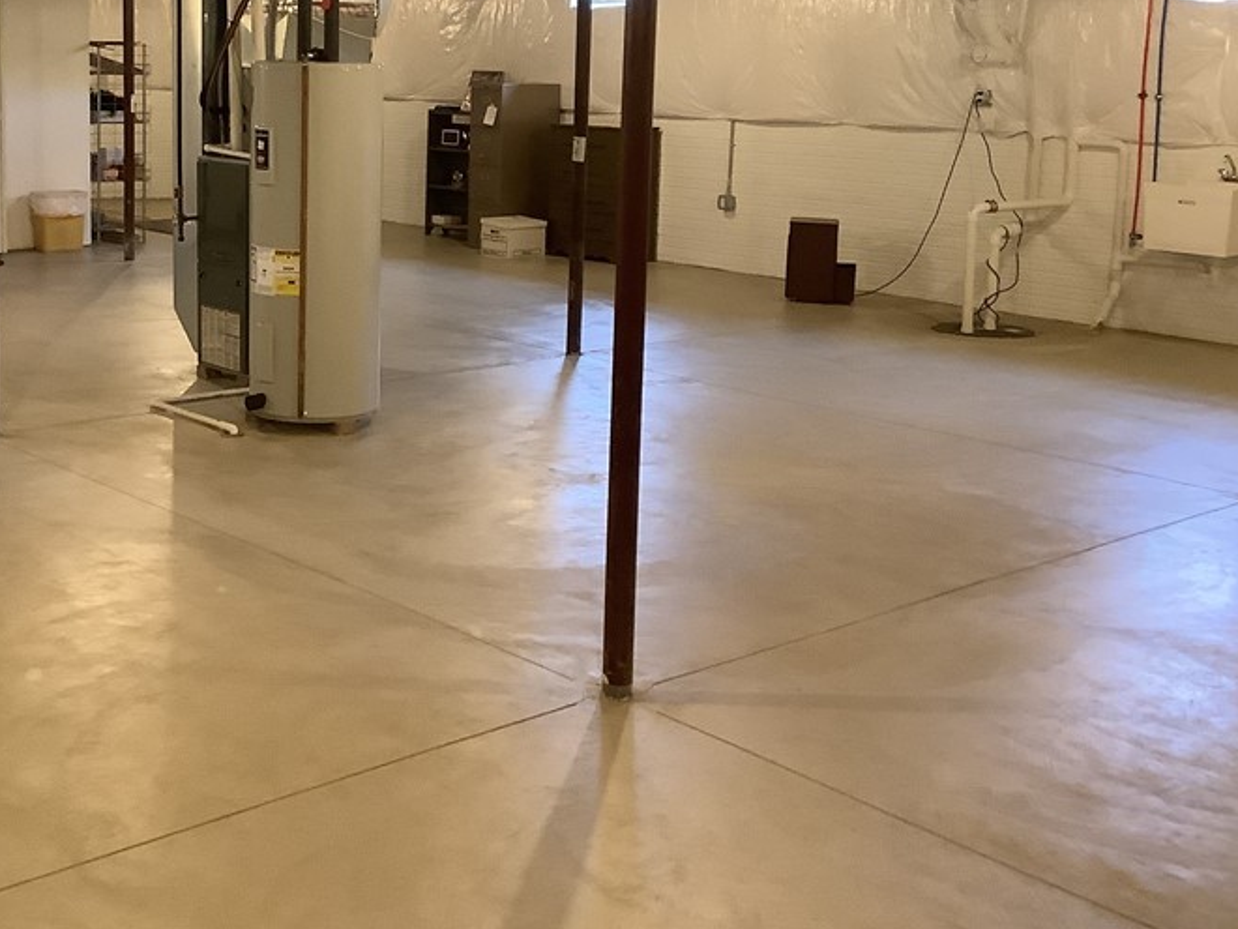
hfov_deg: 39.0
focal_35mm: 48
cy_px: 270
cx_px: 369
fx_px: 1717
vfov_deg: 29.9
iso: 320
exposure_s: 1/30
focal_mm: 3.3
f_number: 2.4
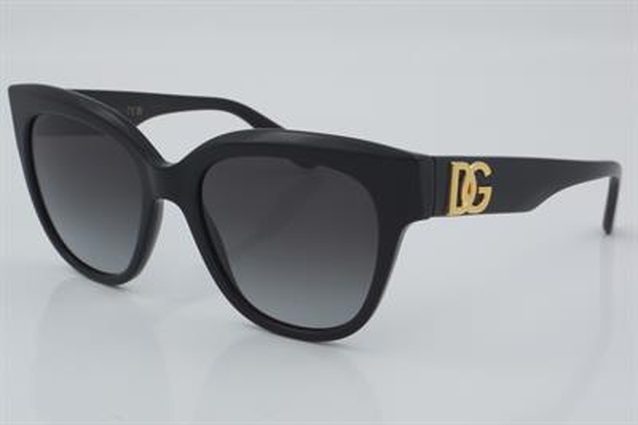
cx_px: 319
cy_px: 212
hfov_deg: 27.0
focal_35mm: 75
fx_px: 1328
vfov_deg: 18.2
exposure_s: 1/4
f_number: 32
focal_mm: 50
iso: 100
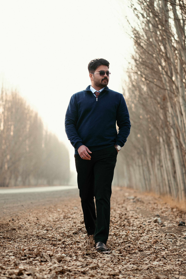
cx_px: 93
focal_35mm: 75
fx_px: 581
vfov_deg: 27.0
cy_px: 140
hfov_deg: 18.2
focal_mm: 50
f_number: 1.8
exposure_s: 1/400
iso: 100
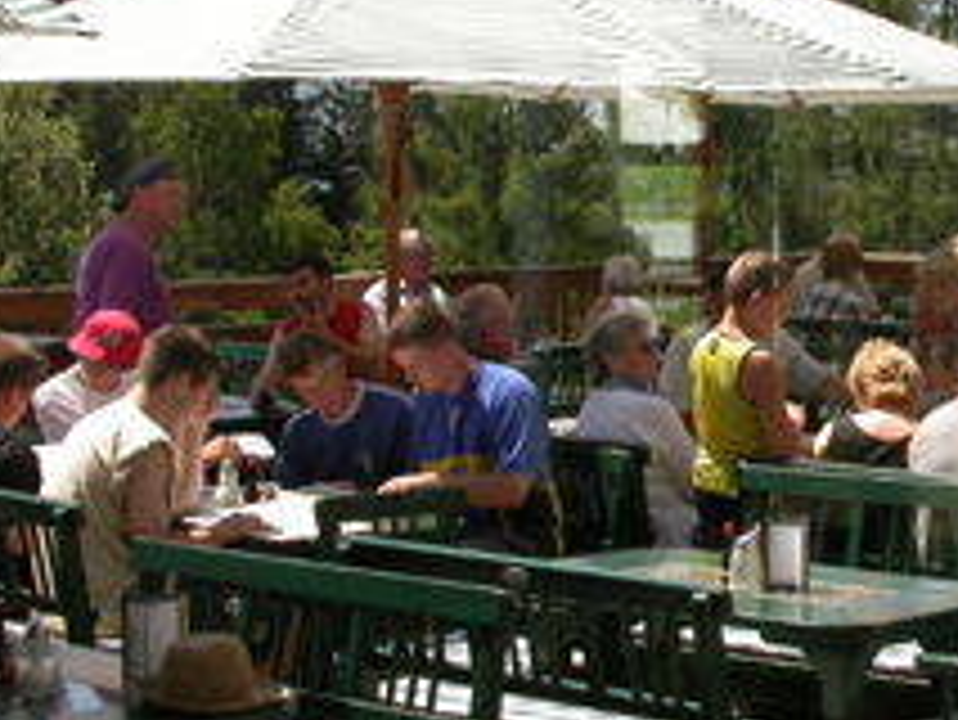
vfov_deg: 15.4
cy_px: 362
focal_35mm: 96
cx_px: 848
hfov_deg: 20.1
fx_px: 2658
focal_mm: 10
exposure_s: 1/136
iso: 100
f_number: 5.7
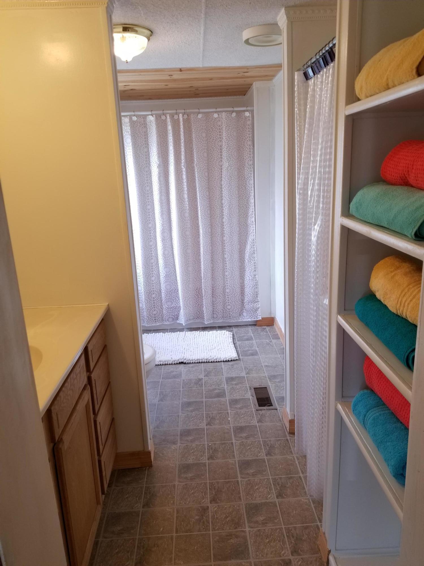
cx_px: 212
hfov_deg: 53.1
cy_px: 283
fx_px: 425
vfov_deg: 67.3
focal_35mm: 26
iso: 125
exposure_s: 1/60
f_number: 1.7
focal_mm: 4.25
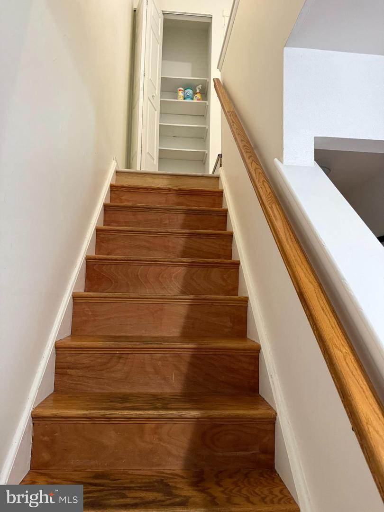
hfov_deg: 56.8
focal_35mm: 24
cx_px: 192
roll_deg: -1.9
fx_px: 355
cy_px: 256
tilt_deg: +6.2
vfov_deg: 71.6
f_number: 1.78
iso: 400
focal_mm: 6.76
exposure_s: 1/60
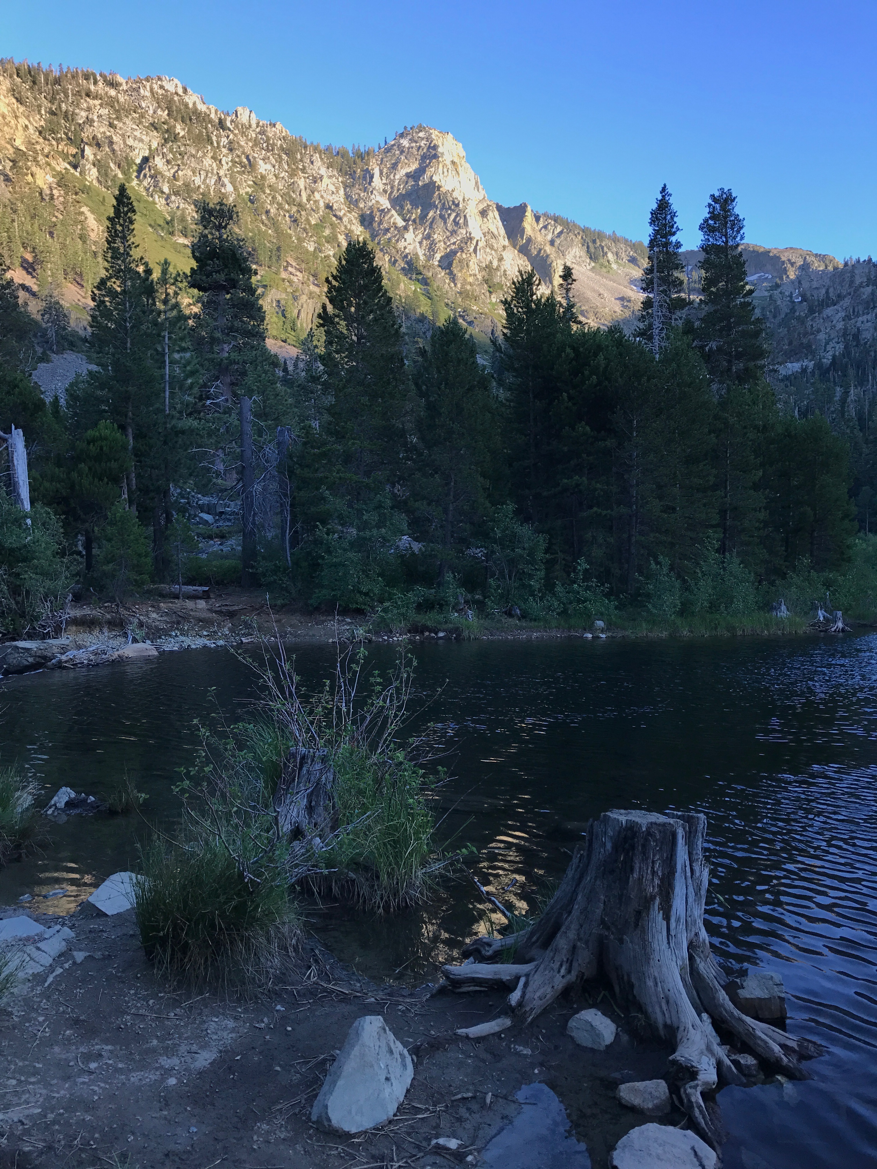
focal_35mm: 28
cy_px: 584
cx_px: 438
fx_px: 946
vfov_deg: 63.4
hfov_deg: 49.7
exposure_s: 1/241
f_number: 1.8
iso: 20
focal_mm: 3.99
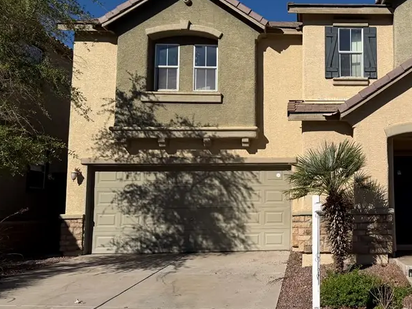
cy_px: 149
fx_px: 488
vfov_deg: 35.2
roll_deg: +0.2
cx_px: 345
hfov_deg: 43.1
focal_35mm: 41
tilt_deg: +6.7
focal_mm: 6.76
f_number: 1.78
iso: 80
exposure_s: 1/9091
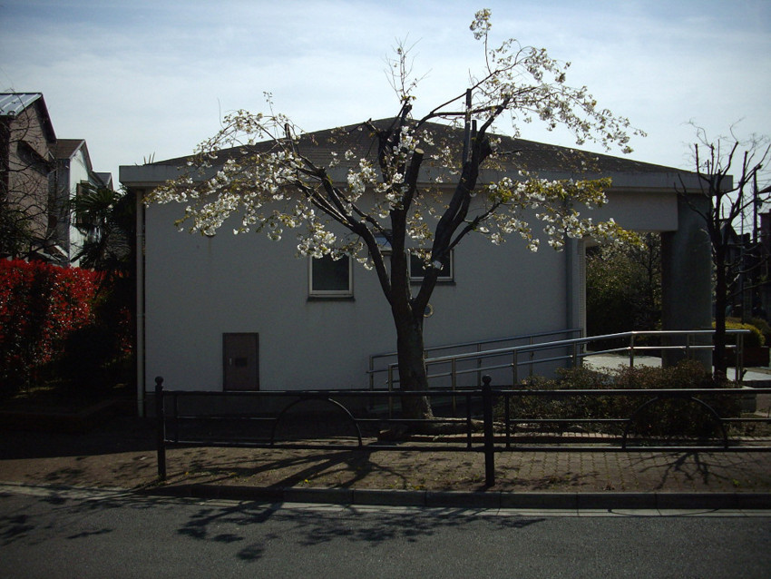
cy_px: 290
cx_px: 386
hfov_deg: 50.1
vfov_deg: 38.7
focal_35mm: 37
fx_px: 824
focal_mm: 6.2
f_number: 5.6
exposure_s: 1/640
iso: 80
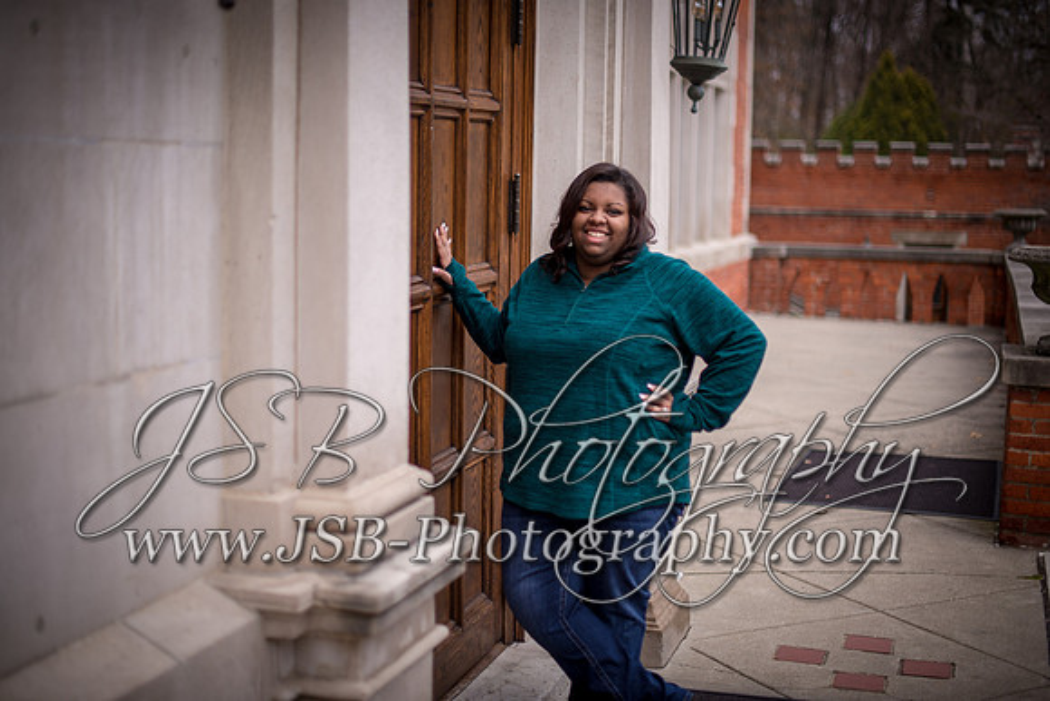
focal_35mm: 50
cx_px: 525
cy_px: 350
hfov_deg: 39.6
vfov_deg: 27.0
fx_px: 1459
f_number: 1.4
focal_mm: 50
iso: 200
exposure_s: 1/160
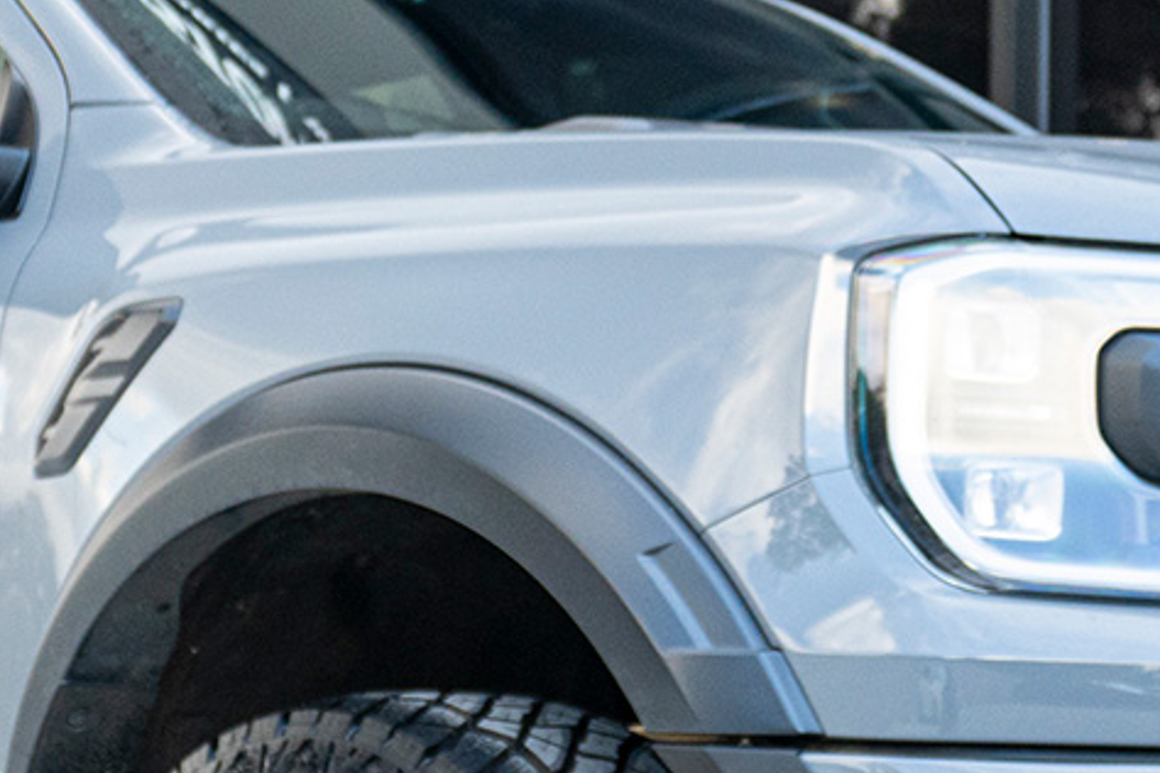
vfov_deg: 12.0
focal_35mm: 114
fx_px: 3673
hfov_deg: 17.9
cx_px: 467
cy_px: 497
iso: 640
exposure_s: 1/160
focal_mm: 30
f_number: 4
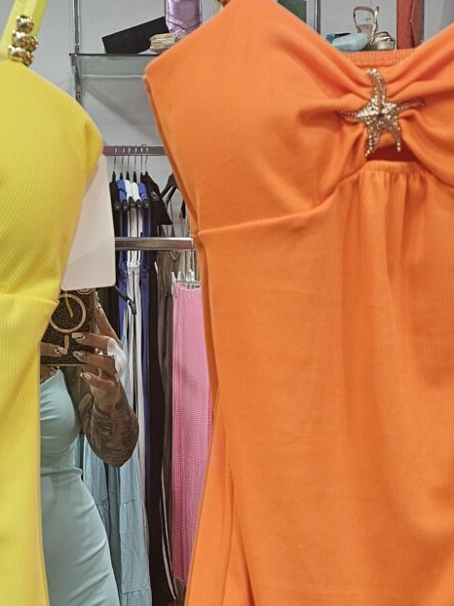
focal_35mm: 71
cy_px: 463
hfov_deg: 20.7
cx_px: 192
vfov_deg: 27.0
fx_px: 1242
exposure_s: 1/100
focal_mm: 6.3
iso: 80
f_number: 1.7
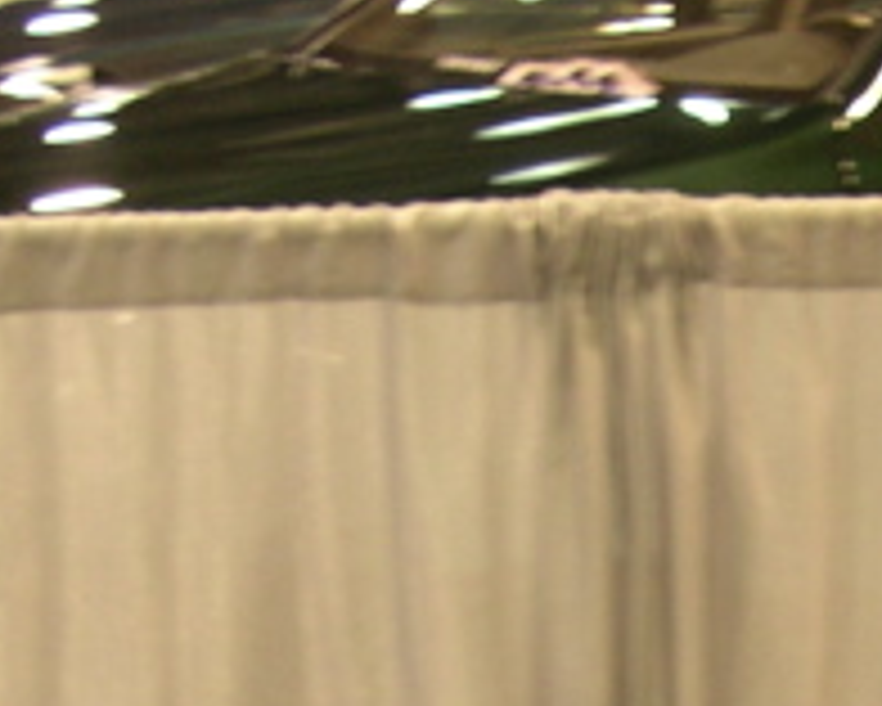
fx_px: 4362
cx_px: 1184
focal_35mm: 167
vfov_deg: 8.9
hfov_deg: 11.2
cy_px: 1174
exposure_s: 1/5.8
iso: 100
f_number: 2.9
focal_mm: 9
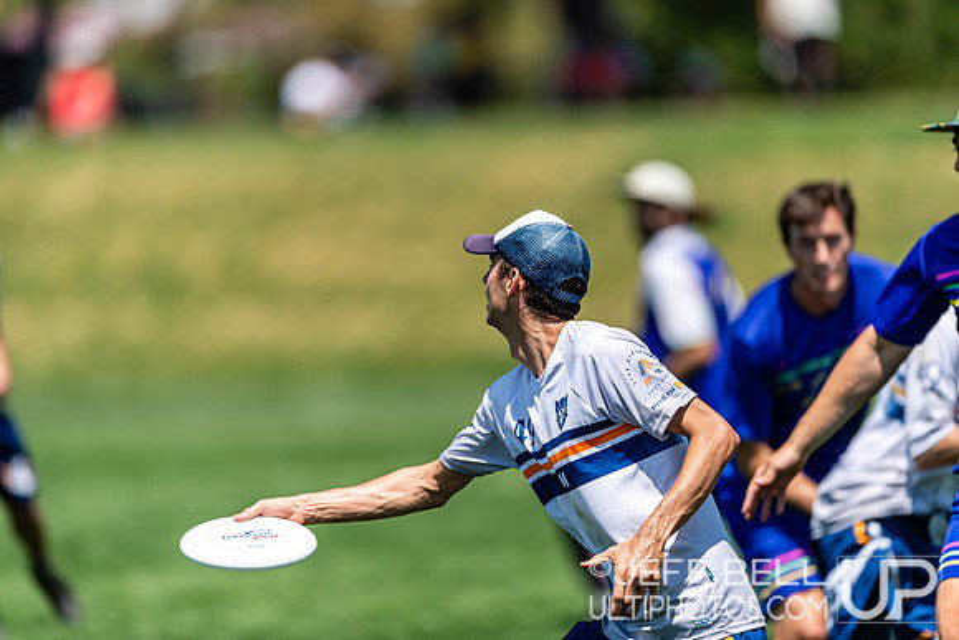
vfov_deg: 3.4
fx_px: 10658
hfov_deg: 5.2
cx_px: 480
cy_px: 320
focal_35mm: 400
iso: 100
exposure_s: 1/2500
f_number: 2.8
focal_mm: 400
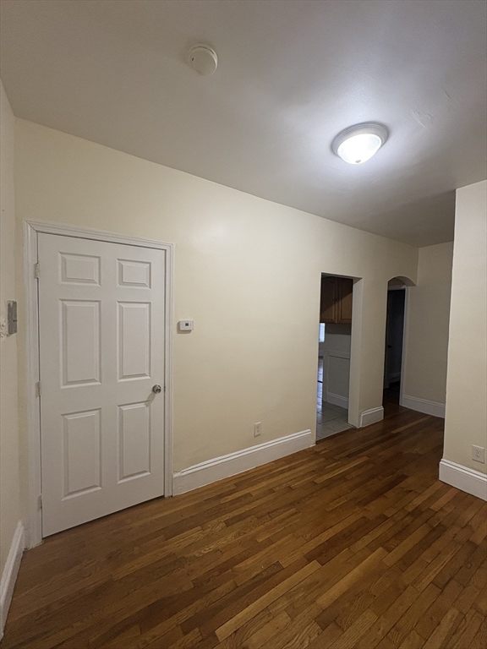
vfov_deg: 102.1
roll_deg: -1.4
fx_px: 263
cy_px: 324
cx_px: 244
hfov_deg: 85.7
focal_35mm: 14
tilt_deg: -2.0
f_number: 2.2
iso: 200
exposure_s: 1/120
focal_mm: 2.22
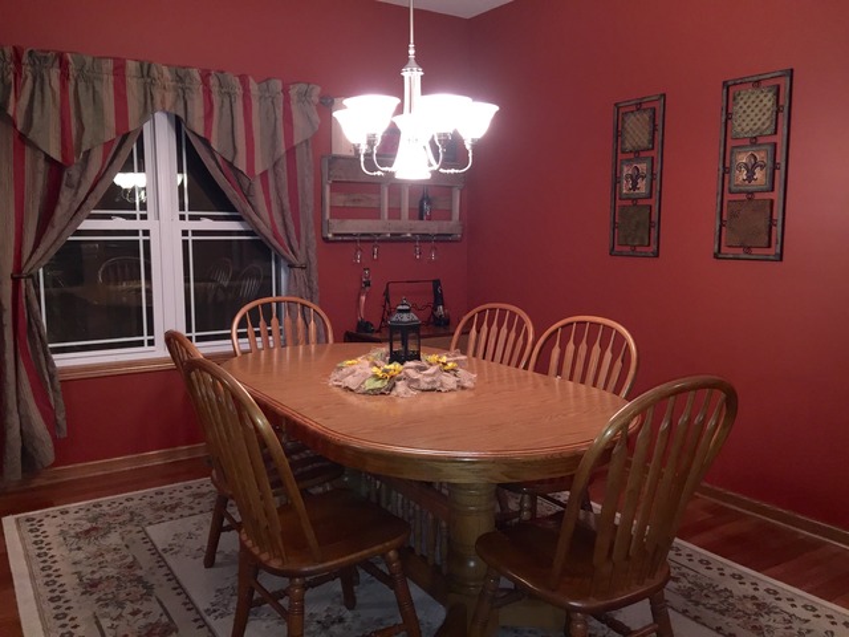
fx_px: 711
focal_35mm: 29
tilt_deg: -7.2
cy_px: 318
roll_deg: -1.0
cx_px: 424
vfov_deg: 48.2
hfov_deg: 61.7
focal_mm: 4.15
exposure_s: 1/17
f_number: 2.2
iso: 125
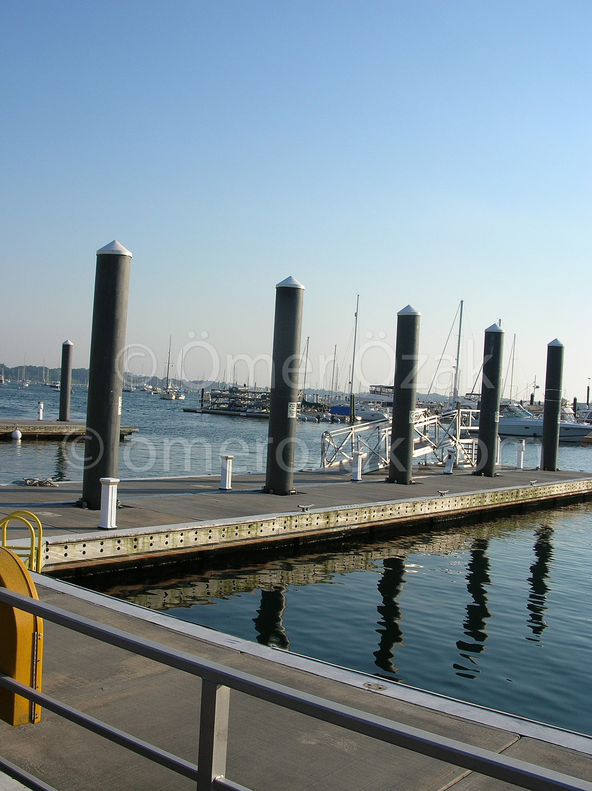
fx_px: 822
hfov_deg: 39.6
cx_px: 296
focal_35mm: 36
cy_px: 396
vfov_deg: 51.4
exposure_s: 1/728
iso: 50
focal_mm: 6
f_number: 3.7
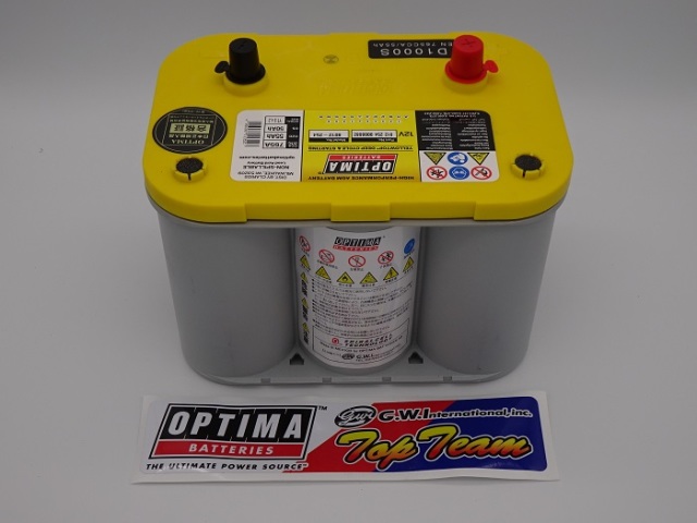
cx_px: 348
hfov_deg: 39.7
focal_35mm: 48
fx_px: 966
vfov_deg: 30.3
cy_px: 262
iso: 80
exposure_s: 1/80
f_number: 4.5
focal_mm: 8.18
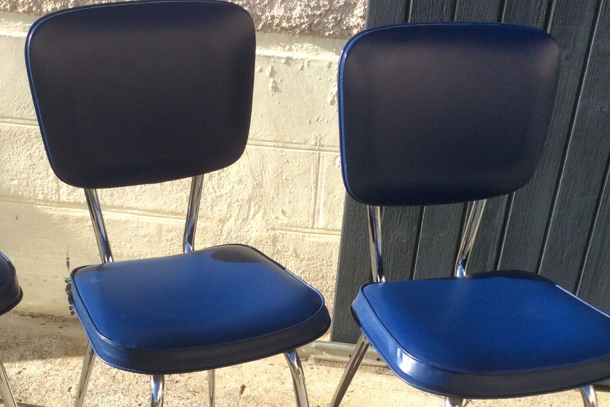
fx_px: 966
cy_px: 363
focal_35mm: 57
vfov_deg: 23.2
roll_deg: -1.4
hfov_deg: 34.8
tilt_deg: -33.0
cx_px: 213
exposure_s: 1/715
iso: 32
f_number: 2.4
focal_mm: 3.3
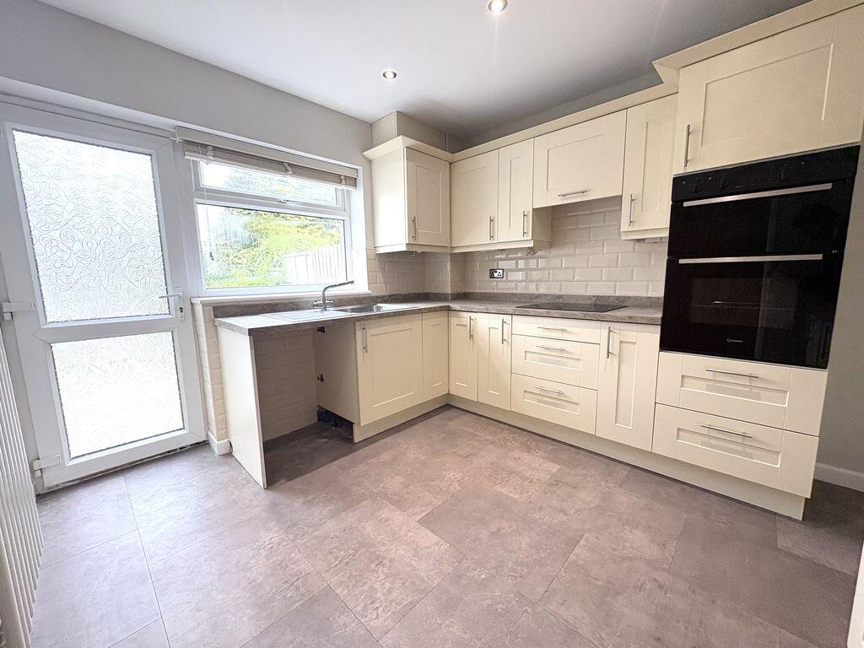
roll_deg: +1.3
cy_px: 324
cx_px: 432
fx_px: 349
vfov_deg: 85.7
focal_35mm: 14
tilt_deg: -7.6
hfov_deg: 102.1
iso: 80
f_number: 2.2
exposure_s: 1/100
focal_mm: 2.22
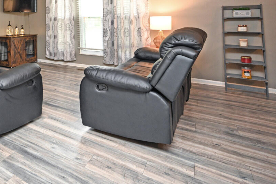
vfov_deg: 45.1
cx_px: 25
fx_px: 199
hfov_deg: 58.8
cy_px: 20
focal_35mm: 26
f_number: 4
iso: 1400
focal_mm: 14
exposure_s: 1/60
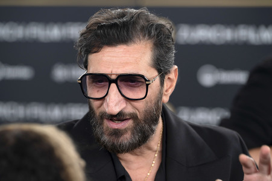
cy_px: 90
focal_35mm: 160
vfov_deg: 8.6
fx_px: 1208
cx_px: 136
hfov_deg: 12.8
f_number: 4
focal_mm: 160
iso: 400
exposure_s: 1/200
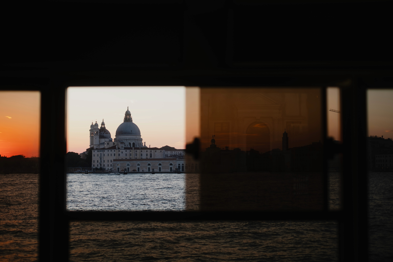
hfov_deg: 37.5
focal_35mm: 53
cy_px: 131
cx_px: 196
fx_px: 579
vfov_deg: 25.5
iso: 160
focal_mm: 35
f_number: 2
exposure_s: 1/240
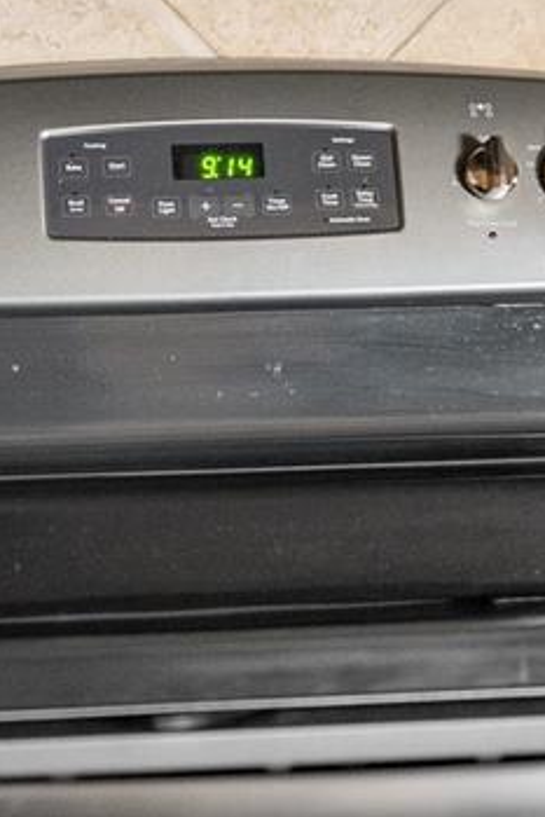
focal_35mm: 172
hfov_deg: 8.0
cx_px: 255
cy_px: -119
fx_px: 3902
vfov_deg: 11.7
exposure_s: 1/60
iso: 800
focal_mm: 50
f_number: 1.4
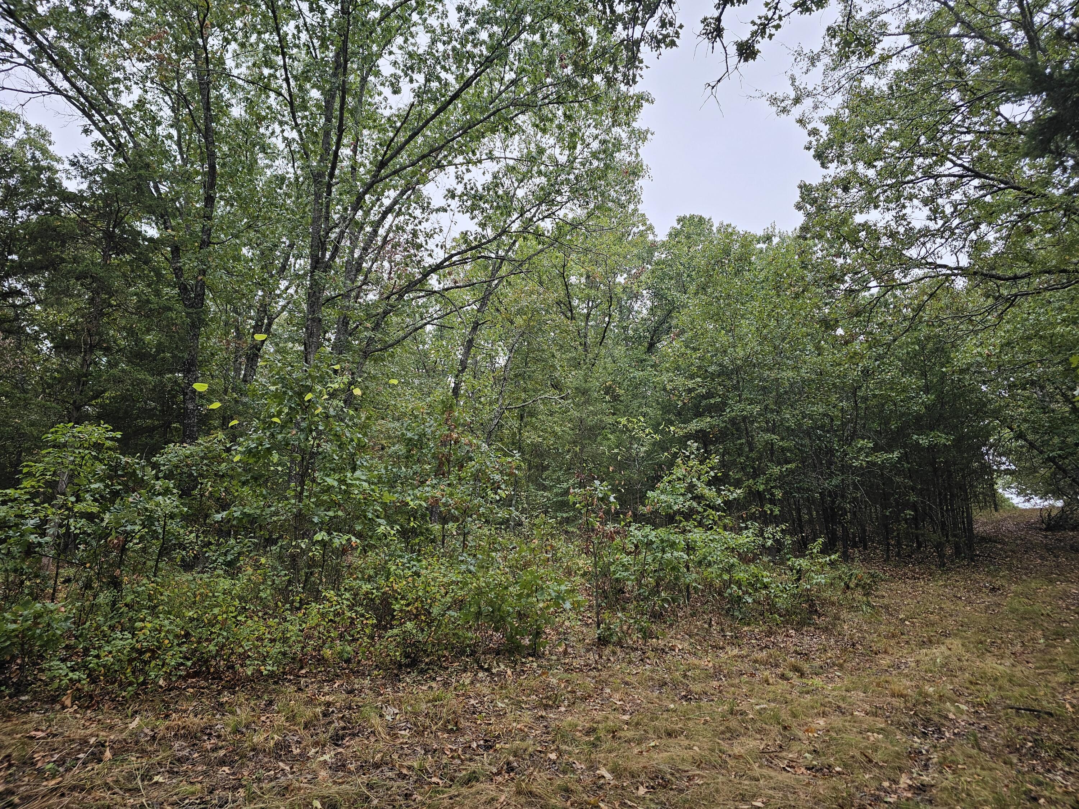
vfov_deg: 58.9
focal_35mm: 23
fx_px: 717
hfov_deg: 73.9
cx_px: 540
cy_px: 404
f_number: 1.7
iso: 50
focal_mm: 6.3
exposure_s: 1/180
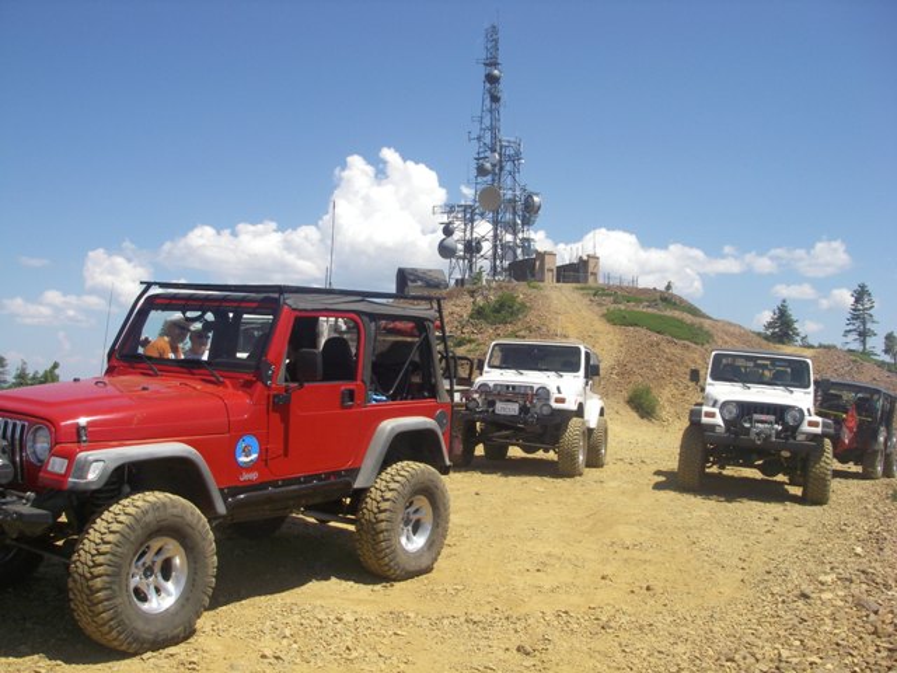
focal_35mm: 38
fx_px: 985
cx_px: 448
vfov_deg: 37.7
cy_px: 336
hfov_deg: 49.0
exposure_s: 1/250
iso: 64
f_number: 6.6
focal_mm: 6.3
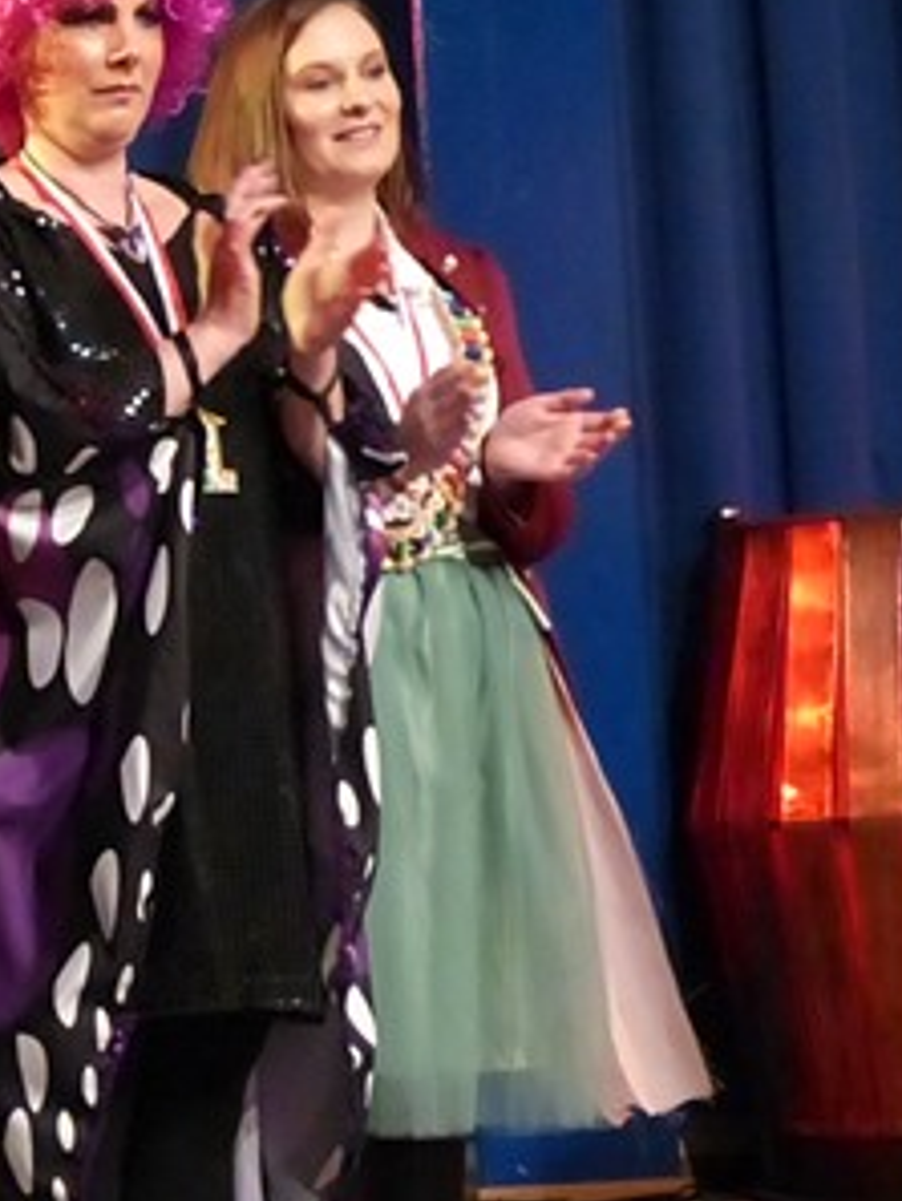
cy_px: 297
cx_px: -4
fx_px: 4236
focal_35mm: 122
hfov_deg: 12.0
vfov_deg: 16.1
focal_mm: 10.5
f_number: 3.2
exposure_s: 1/125
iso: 1600
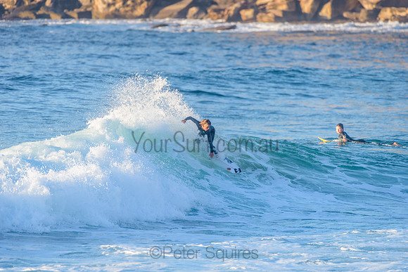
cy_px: 136
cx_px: 204
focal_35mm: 500
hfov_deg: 4.1
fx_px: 5668
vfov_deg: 2.8
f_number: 5.6
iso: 320
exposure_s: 1/1000
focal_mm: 500
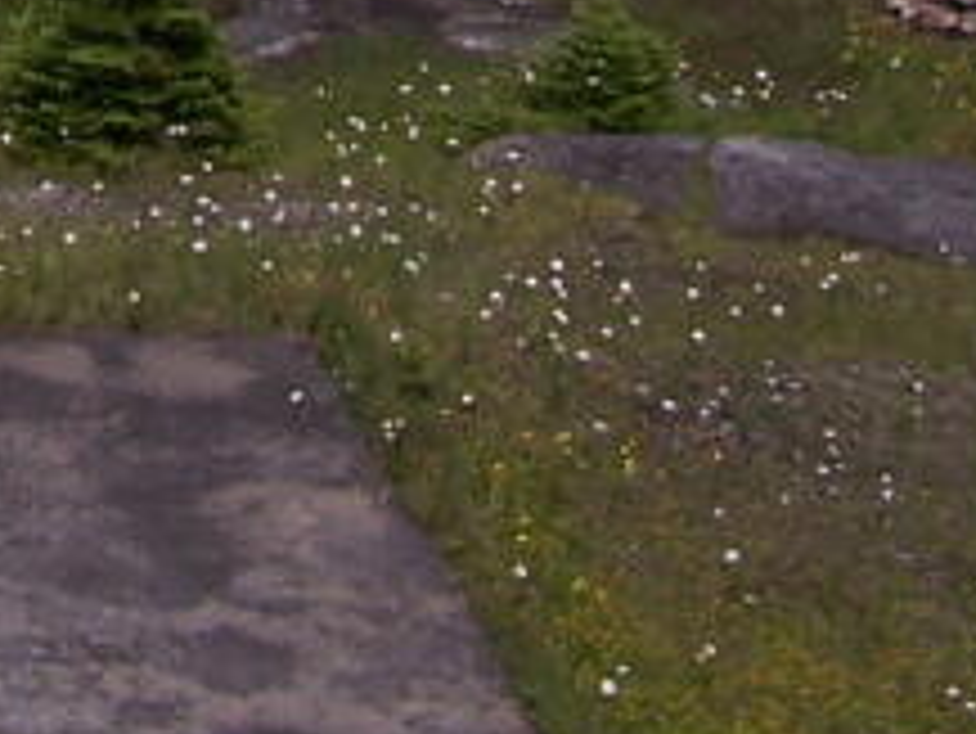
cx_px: -688
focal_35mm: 179
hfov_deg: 10.5
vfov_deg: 7.8
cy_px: -973
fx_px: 5050
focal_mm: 6.3
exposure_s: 1/1000
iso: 80
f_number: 5.6
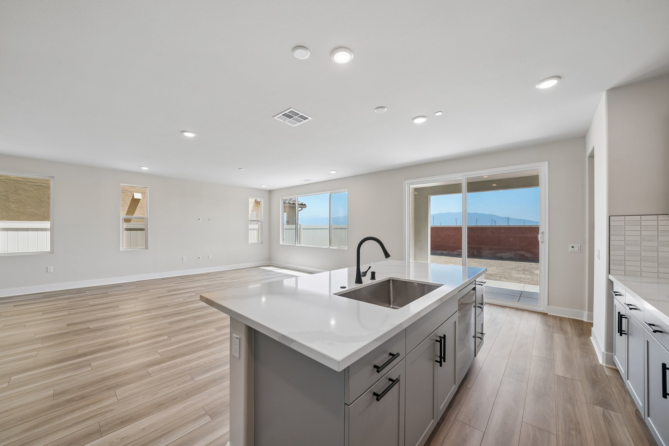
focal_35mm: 13
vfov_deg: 85.4
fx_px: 242
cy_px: 223
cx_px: 334
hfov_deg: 108.3
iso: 100
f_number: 8
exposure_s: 1/40
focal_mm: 13
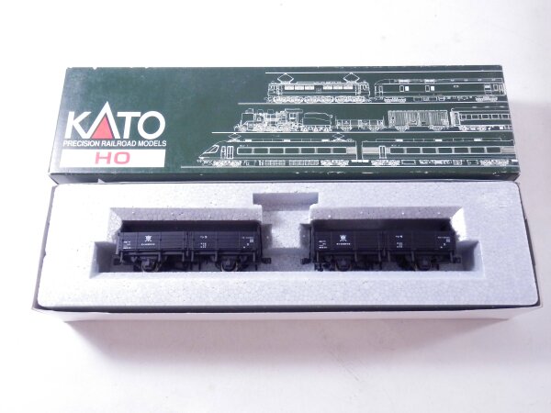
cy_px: 206
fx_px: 478
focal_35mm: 30
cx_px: 276
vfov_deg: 46.8
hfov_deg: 60.0
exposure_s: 1/125
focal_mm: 5.5
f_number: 3.3
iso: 640
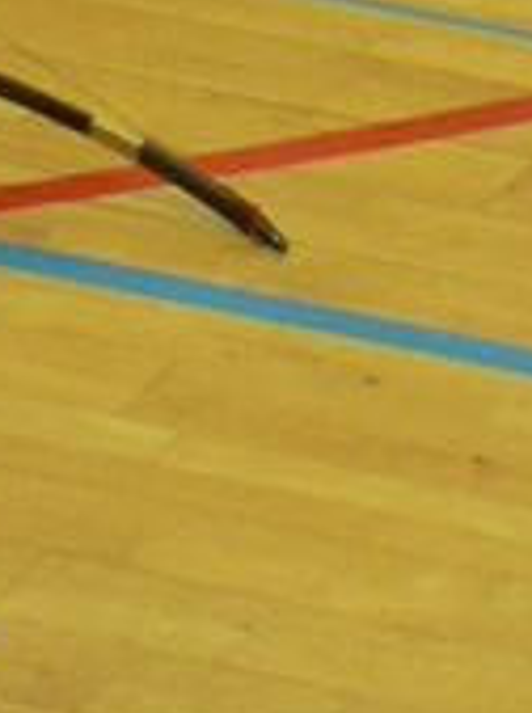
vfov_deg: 2.4
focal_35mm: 833
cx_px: 287
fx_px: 17135
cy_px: -1388
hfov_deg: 1.8
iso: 150
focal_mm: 19.5
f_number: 3.2
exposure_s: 1/30
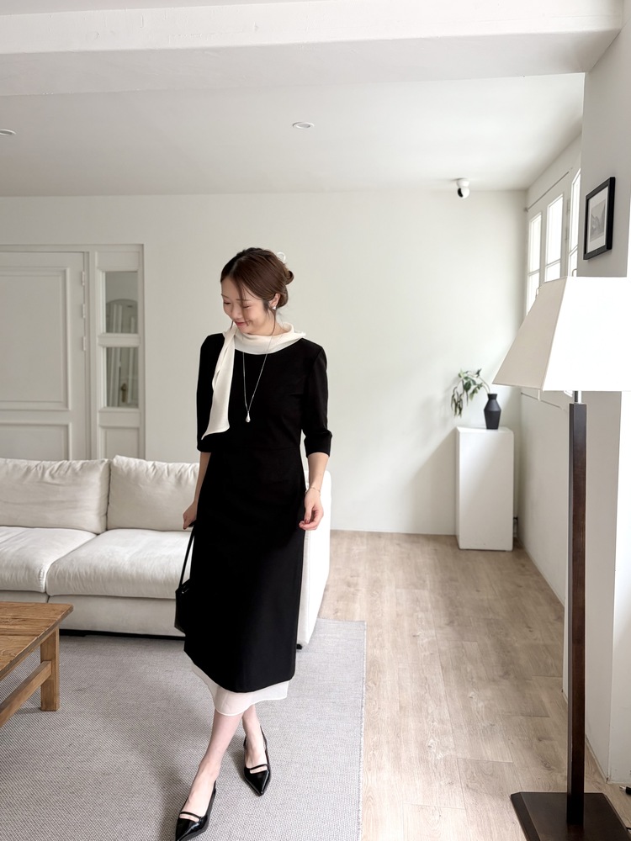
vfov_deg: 67.3
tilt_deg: -3.5
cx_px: 316
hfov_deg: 53.1
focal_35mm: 26
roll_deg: -0.8
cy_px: 420
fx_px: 632
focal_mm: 5.96
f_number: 1.6
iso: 125
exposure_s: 1/69
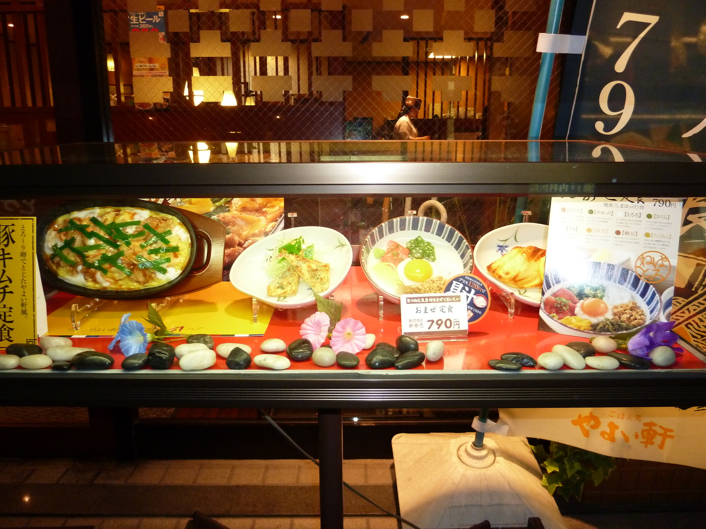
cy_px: 264
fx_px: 510
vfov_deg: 54.9
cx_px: 353
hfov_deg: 69.4
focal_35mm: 25
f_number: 3.3
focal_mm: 4.1
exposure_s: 1/30
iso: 320
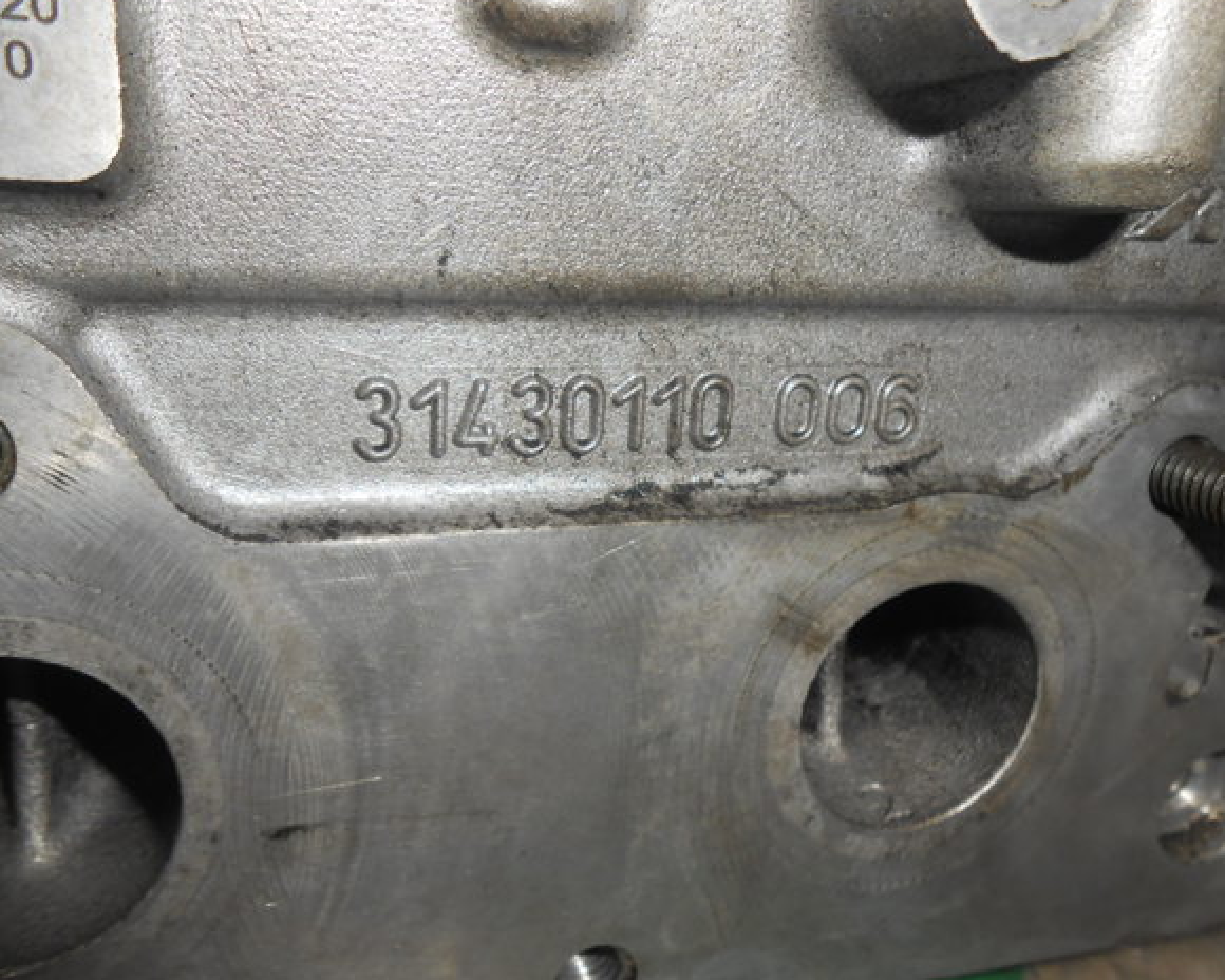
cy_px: 475
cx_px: 558
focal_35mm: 28
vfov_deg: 51.5
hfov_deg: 62.1
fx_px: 1015
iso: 80
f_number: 11.5
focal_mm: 4.6
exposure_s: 1/25
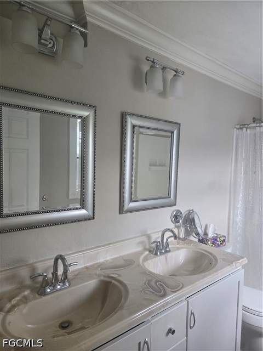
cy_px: 176
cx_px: 132
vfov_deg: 73.9
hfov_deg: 58.9
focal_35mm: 23
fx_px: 233
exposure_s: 1/180
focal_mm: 5.4
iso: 125
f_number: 1.8
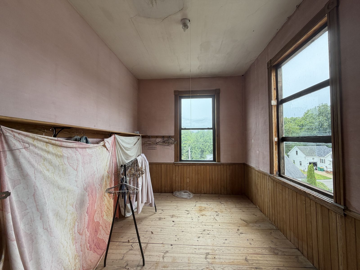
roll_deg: -0.1
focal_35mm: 14
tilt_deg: +1.2
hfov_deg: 102.1
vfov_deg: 85.7
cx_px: 180
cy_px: 135
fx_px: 146
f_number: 2.2
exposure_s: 1/128
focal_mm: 2.22
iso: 64
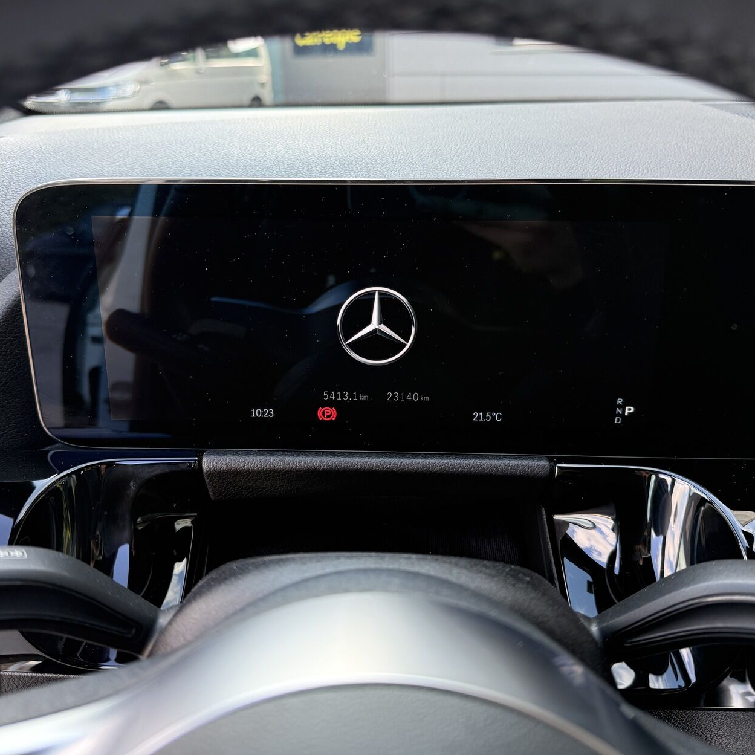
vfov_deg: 55.6
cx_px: 362
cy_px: 374
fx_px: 716
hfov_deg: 55.6
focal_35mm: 29
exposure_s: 1/243
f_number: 1.78
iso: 160
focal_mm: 6.76
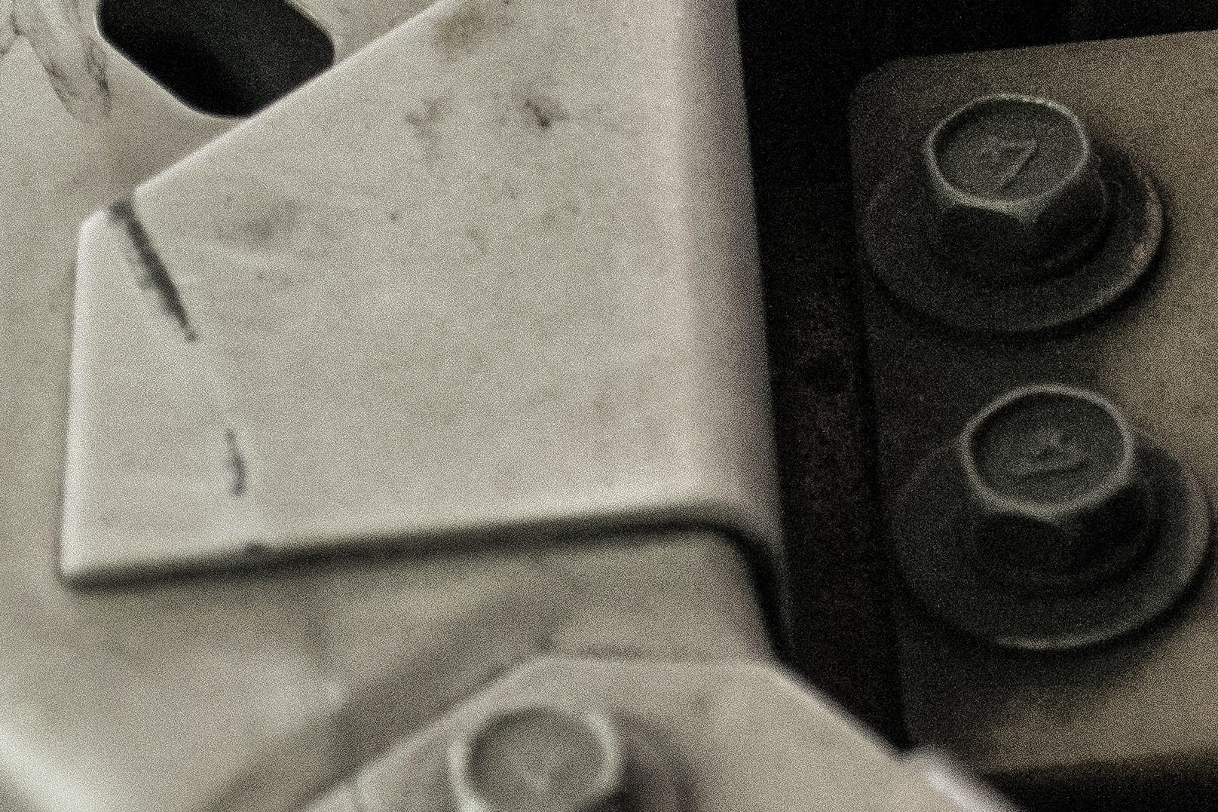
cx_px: 1160
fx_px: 5209
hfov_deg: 13.2
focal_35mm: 154
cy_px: 133
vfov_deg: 8.9
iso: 3200
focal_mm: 36
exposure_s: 1/60
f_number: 5
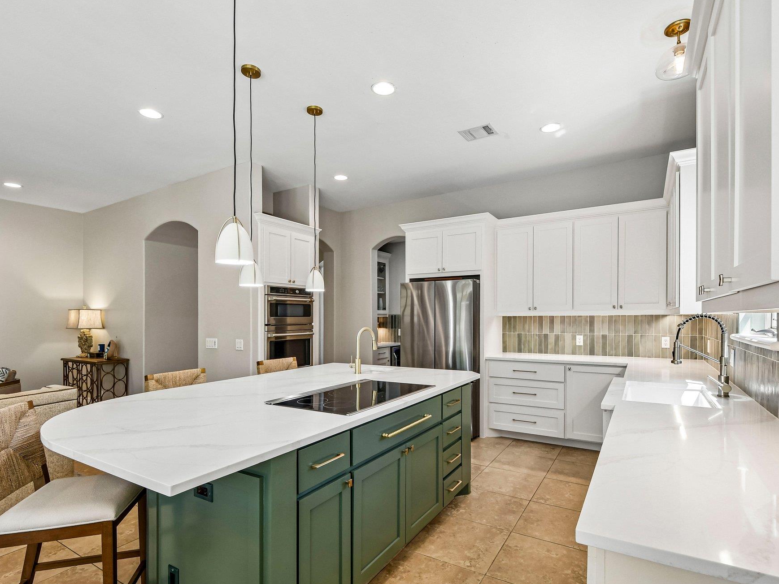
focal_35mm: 17
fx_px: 383
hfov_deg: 91.0
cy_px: 293
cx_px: 401
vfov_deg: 74.7
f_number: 7.1
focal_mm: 10
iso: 400
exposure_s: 1/100
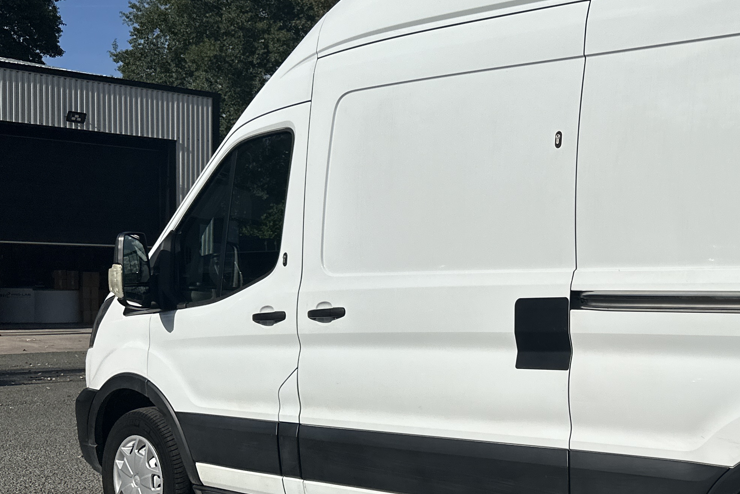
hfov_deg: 35.7
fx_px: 1048
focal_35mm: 51
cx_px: 714
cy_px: 330
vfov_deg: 26.3
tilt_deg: -2.4
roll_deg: -1.1
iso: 80
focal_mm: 6.86
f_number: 1.78
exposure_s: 1/18519
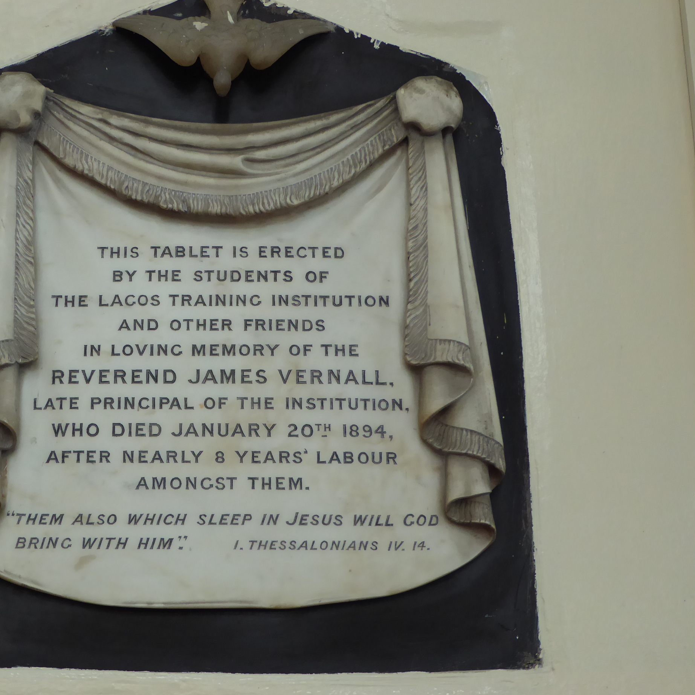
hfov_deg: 26.3
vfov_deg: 26.5
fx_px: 1476
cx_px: 217
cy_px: 347
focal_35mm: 65
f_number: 4.1
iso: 320
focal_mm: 9
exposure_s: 1/60
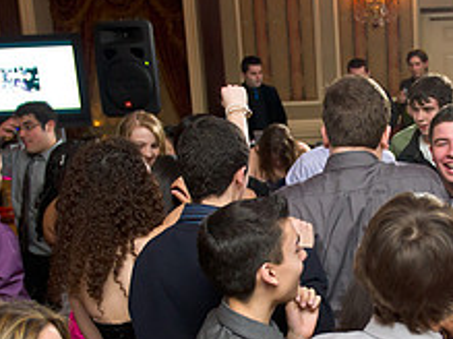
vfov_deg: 23.9
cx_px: 350
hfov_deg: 31.0
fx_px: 798
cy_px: 221
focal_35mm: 61
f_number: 2.8
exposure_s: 1/125
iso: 1600
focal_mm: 24
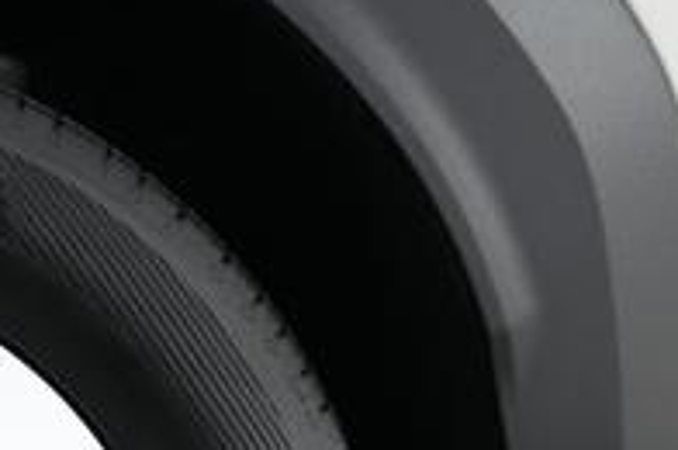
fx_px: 1598
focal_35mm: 85
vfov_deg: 14.7
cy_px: 720
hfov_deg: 21.2
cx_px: -253
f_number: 2.8
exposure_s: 1/160
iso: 4000
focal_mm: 26
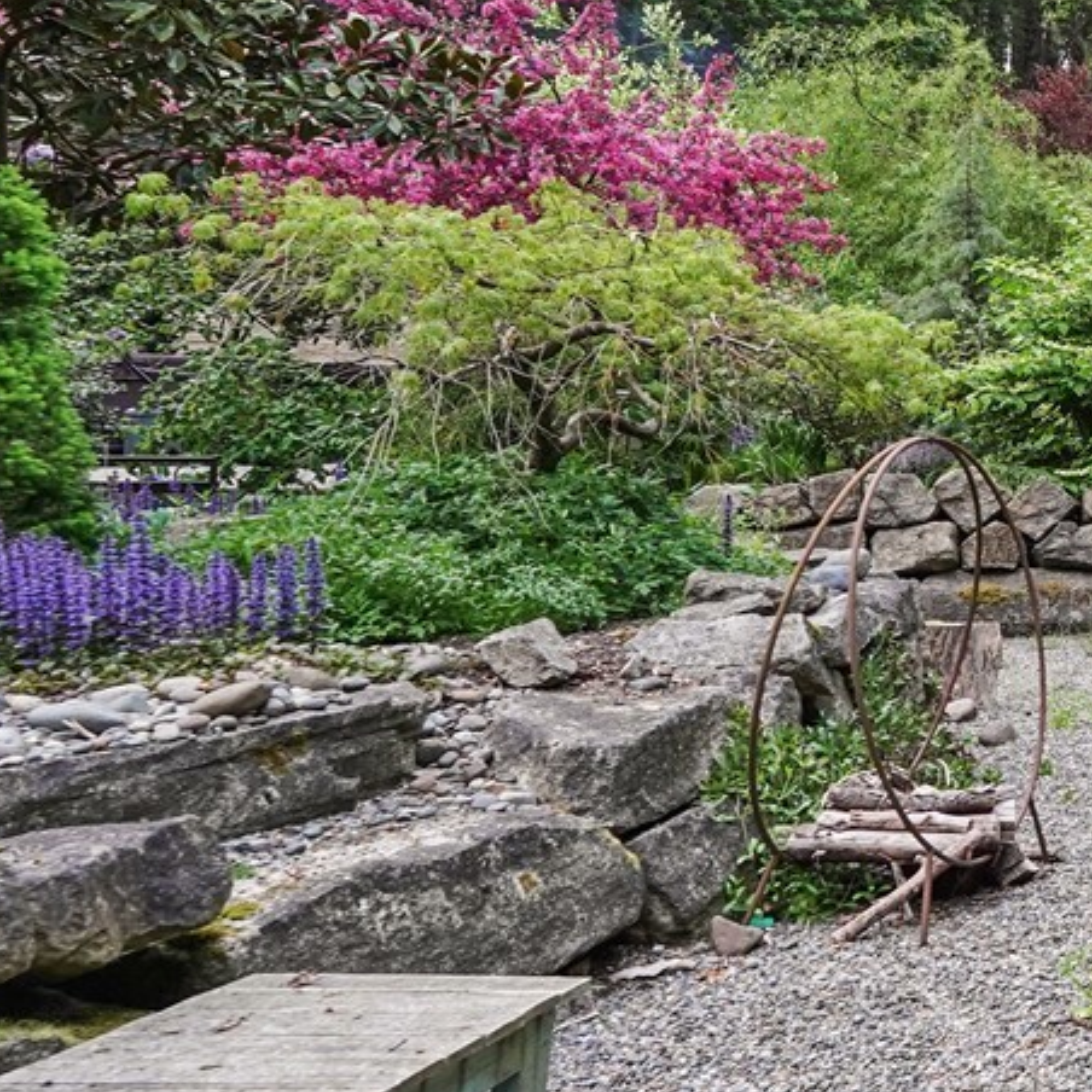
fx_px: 1877
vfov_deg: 32.2
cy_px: 364
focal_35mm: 53
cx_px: 1900
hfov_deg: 22.1
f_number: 5.6
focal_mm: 16.5
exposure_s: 1/60
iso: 1000
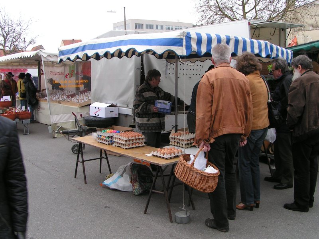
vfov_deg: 37.7
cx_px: 160
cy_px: 120
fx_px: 350
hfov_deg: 49.0
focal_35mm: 38
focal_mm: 5.8
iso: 50
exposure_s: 1/50
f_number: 5.6
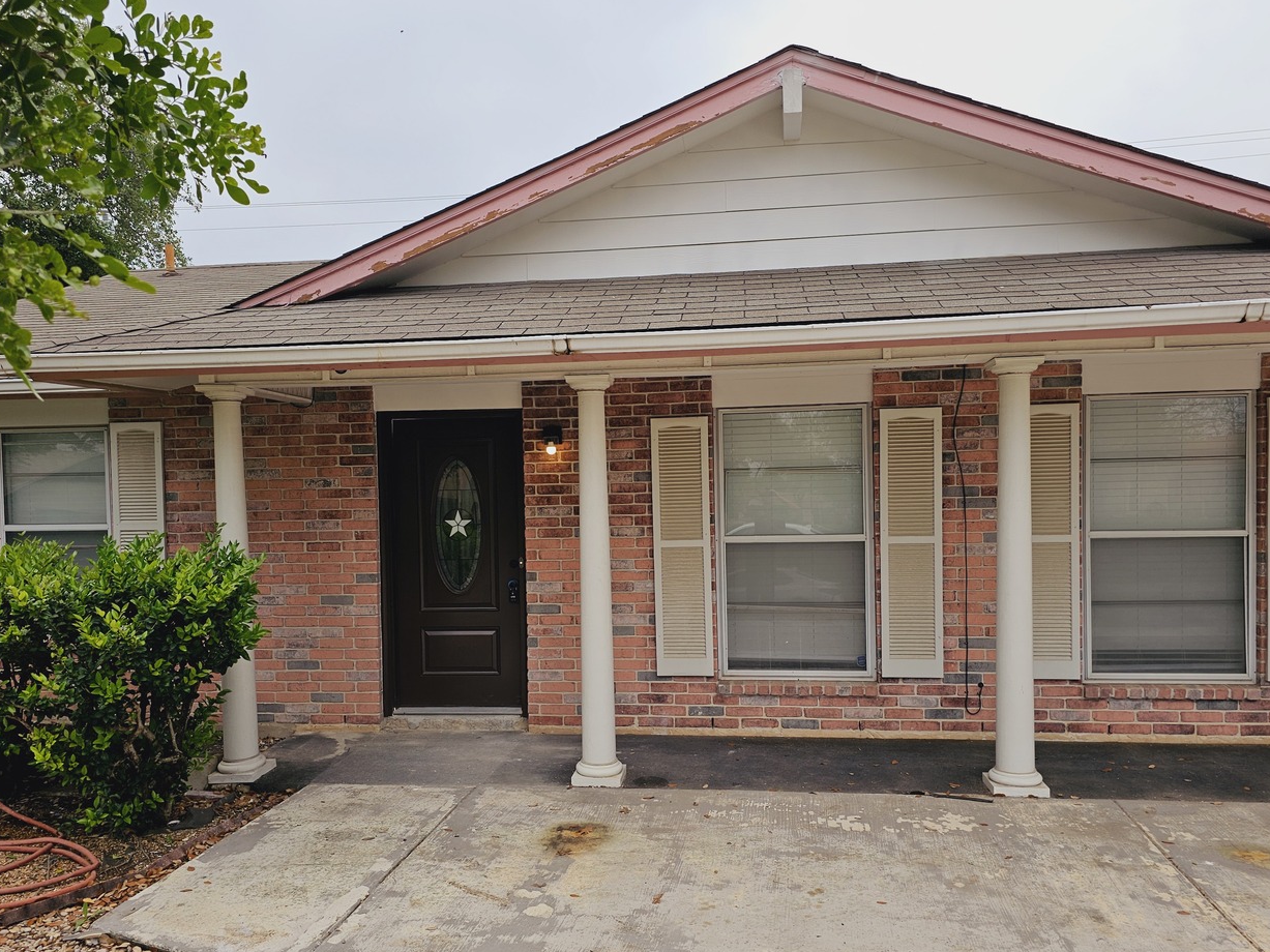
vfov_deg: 51.2
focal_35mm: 27
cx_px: 618
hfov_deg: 65.3
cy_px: 536
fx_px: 990
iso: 10
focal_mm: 6.3
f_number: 1.7
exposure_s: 1/655
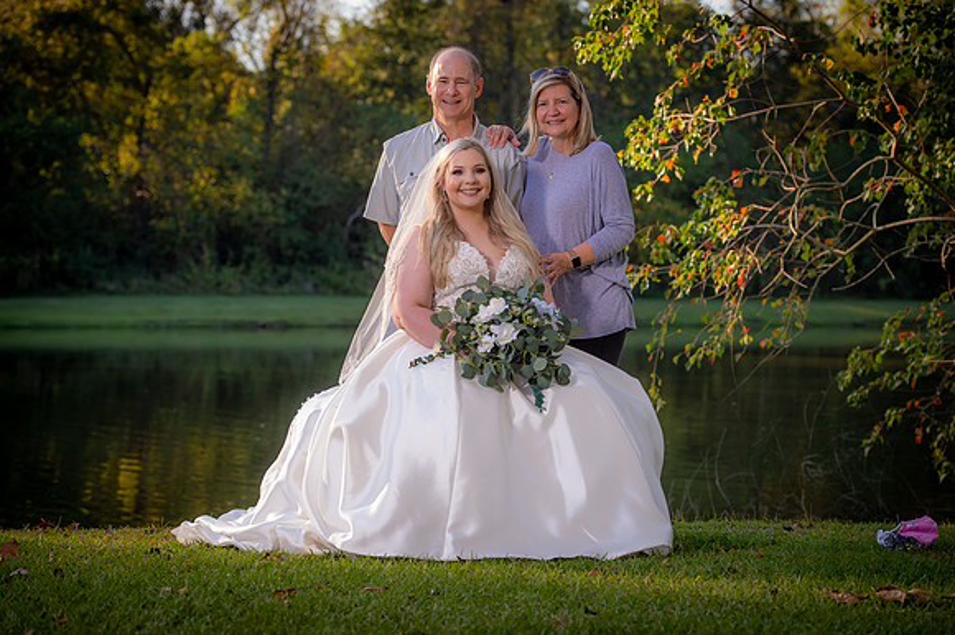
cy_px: 318
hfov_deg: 21.5
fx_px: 2519
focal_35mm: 95
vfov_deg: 14.4
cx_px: 478
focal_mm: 95
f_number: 5
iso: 125
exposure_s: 1/160
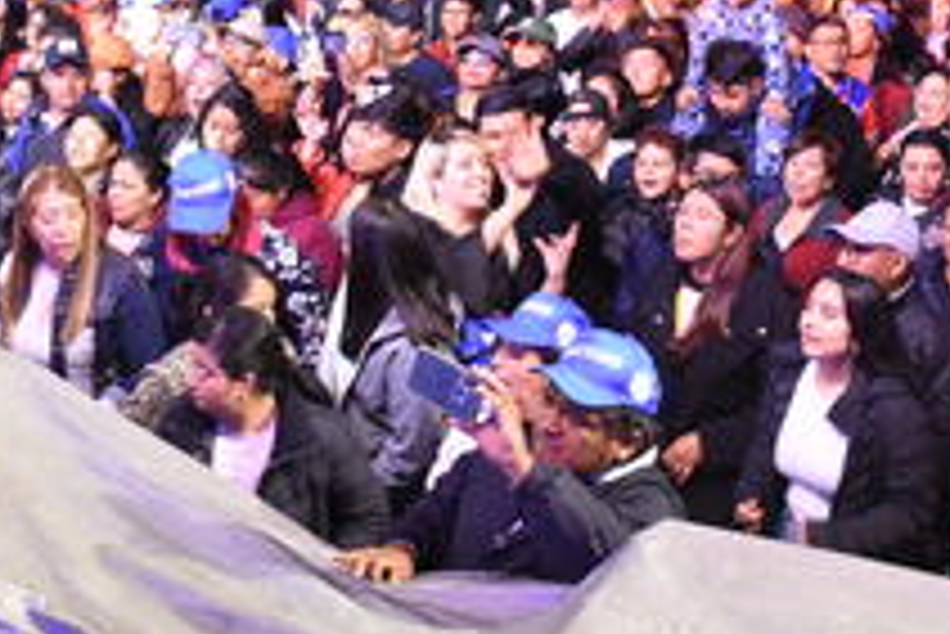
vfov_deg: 20.1
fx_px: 1690
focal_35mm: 64
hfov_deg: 31.0
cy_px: -108
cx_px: 270
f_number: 4
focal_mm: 18
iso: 1000
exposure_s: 1/40
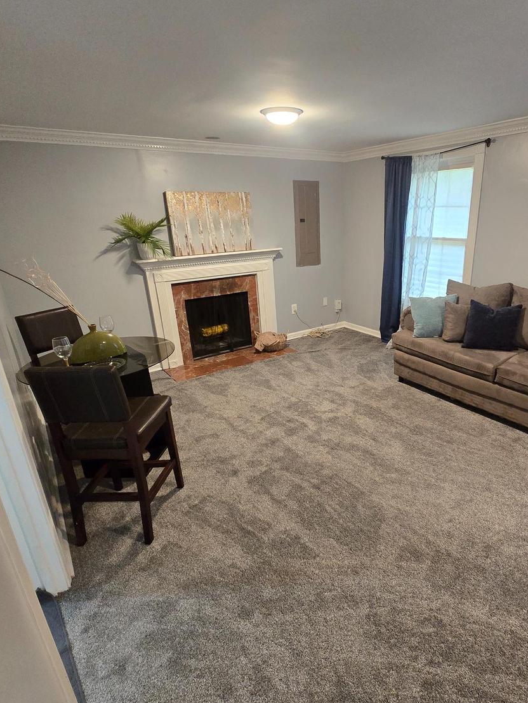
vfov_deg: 87.7
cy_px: 355
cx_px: 320
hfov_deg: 70.8
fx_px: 366
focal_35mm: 18
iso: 640
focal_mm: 2.2
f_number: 2.2
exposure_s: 1/60
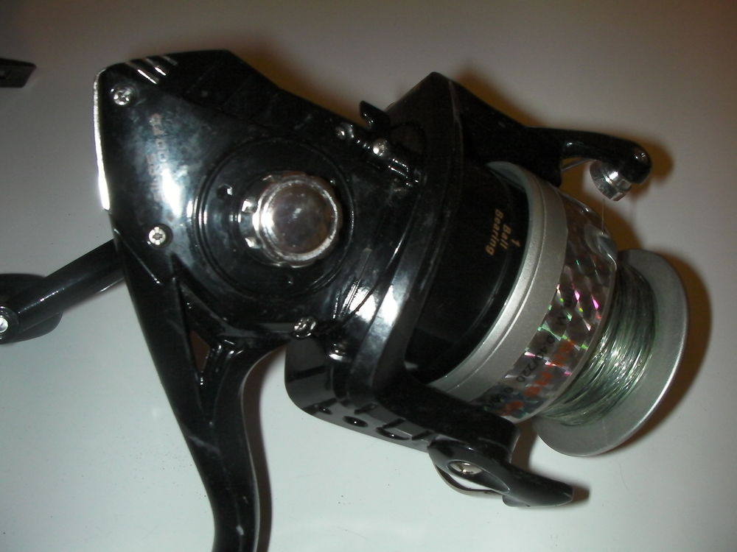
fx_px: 809
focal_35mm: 38
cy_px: 276
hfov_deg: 49.0
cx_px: 368
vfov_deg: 37.7
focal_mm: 6.3
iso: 200
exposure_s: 1/30
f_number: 5.6
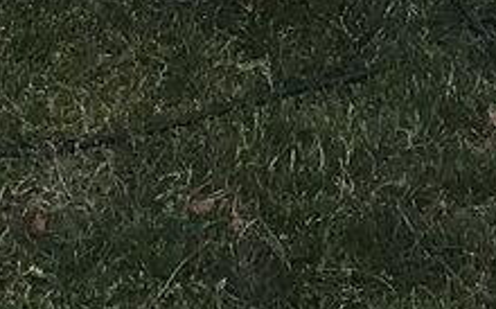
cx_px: -68
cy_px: -1274
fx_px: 2917
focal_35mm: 216
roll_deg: -2.5
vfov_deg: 4.9
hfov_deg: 9.6
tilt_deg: -1.4
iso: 20
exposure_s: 1/1198
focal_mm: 3.99
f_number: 1.8
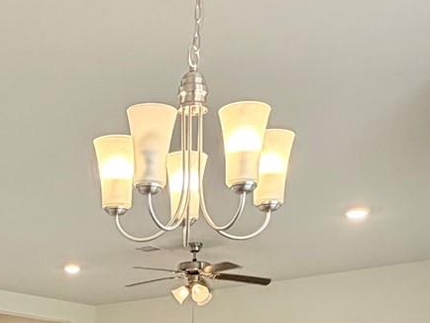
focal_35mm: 66
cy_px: 532
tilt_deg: -7.3
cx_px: 102
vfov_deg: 18.7
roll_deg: -1.9
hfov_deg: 28.9
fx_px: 820
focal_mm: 2.22
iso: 160
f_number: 2.2
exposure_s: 1/120
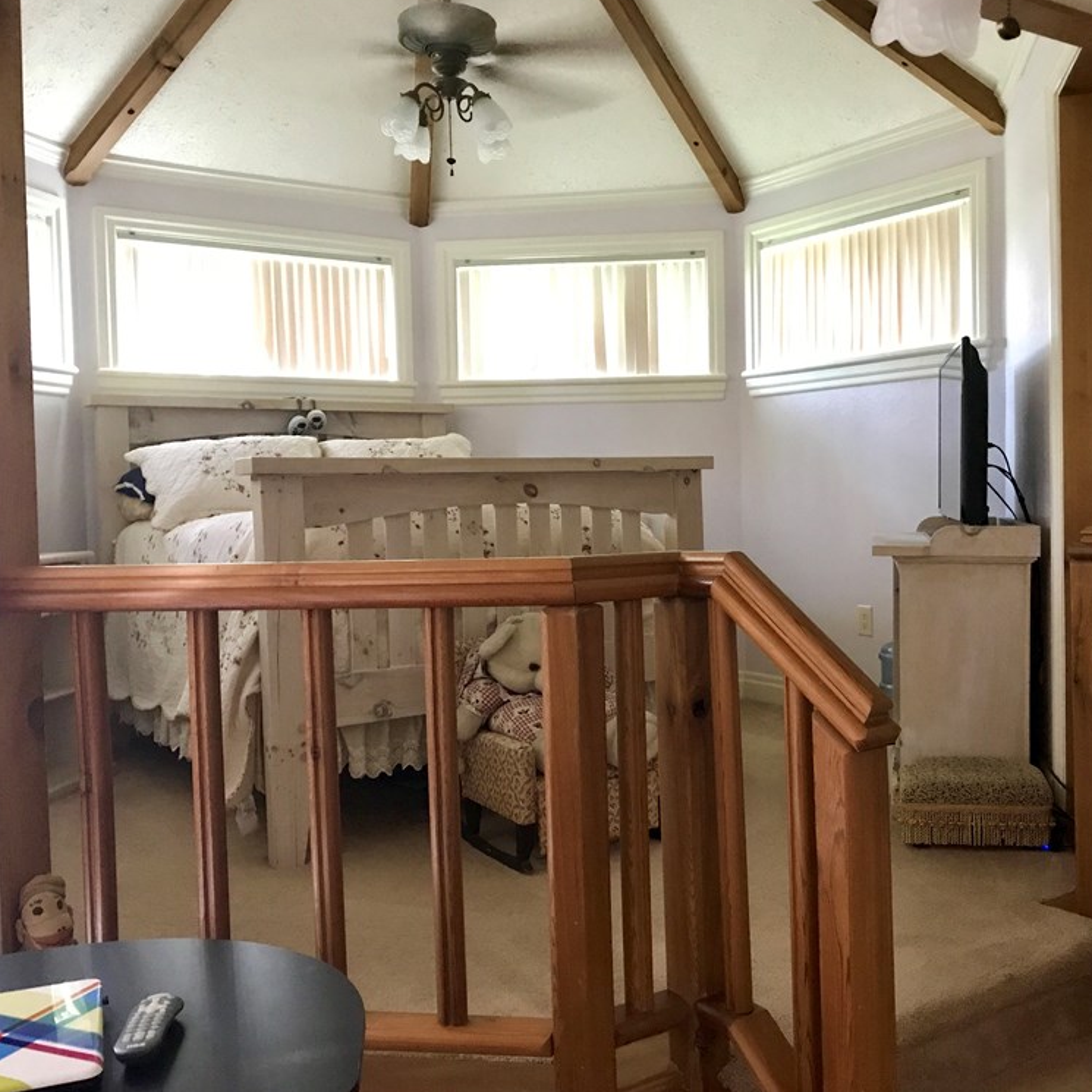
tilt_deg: -2.3
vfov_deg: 48.4
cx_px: 690
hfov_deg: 47.9
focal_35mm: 34
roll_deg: +1.5
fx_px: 1213
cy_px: 541
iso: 100
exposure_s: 1/5
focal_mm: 3.99
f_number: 1.8
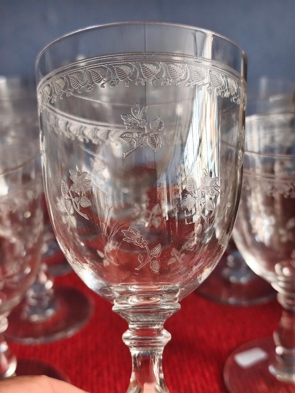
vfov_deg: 41.2
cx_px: 148
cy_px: 196
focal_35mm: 46
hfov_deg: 31.5
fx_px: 523
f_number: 1.7
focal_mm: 6.06
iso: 1000
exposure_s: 1/50
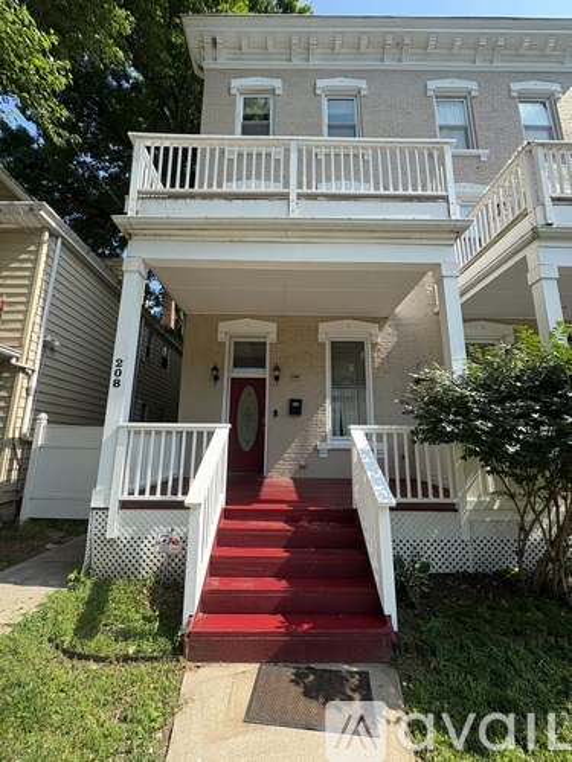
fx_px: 308
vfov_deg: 102.1
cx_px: 286
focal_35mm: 14
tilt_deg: +12.5
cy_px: 381
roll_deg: -1.1
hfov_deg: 85.7
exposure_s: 1/849
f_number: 2.2
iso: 64
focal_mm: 2.22
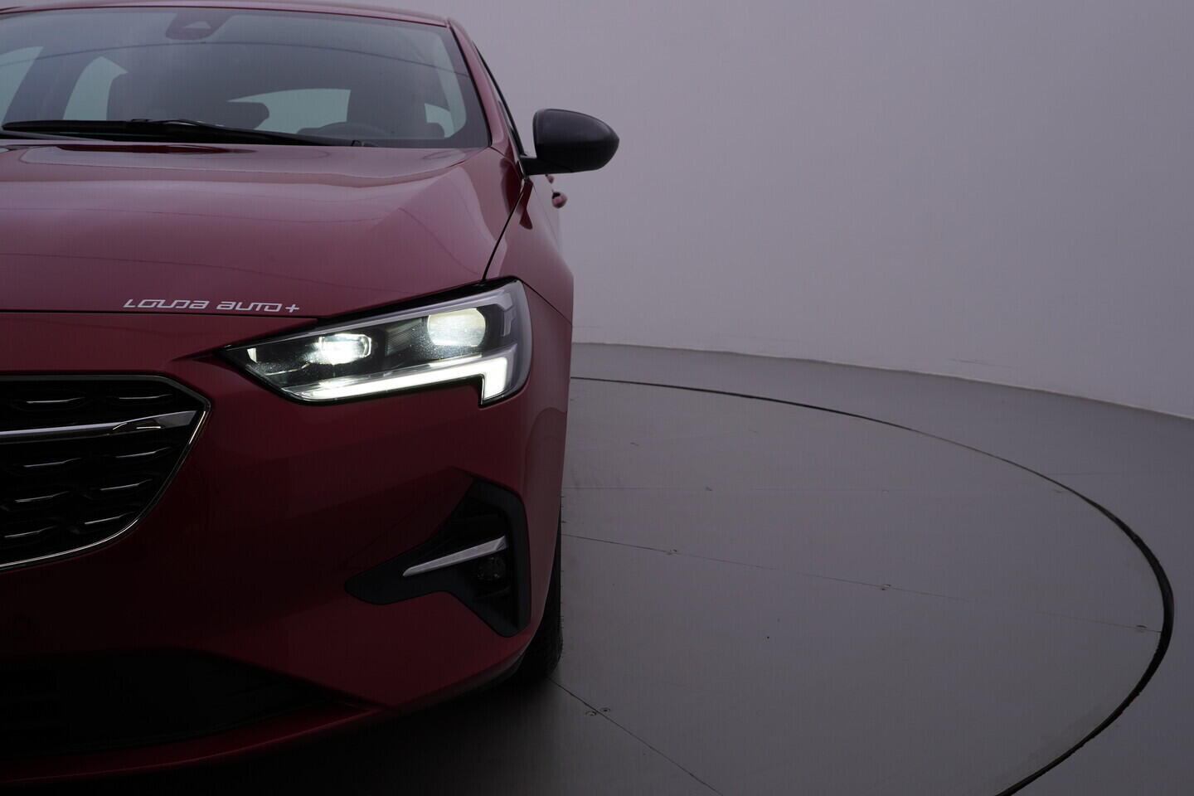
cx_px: 597
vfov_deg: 36.9
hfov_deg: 53.1
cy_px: 398
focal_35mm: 36
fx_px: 1194
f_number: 5.6
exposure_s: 1/160
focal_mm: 24
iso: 125
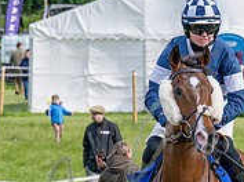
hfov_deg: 3.7
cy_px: 156
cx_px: 241
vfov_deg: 2.8
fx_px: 3749
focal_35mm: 533
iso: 400
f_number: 4.5
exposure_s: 1/2500
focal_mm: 86
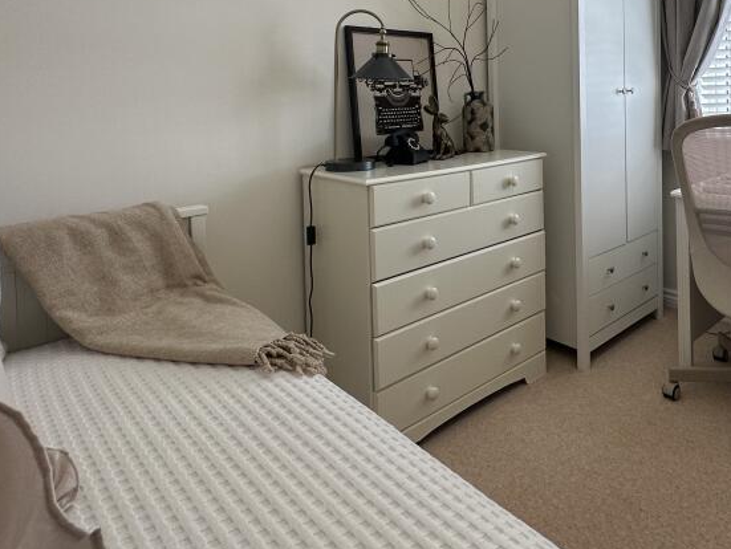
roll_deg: +1.0
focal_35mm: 26
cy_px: 107
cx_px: 504
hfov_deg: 65.0
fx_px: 549
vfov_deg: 49.9
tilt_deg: -1.0
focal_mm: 2.22
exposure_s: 1/100
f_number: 2.2
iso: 80
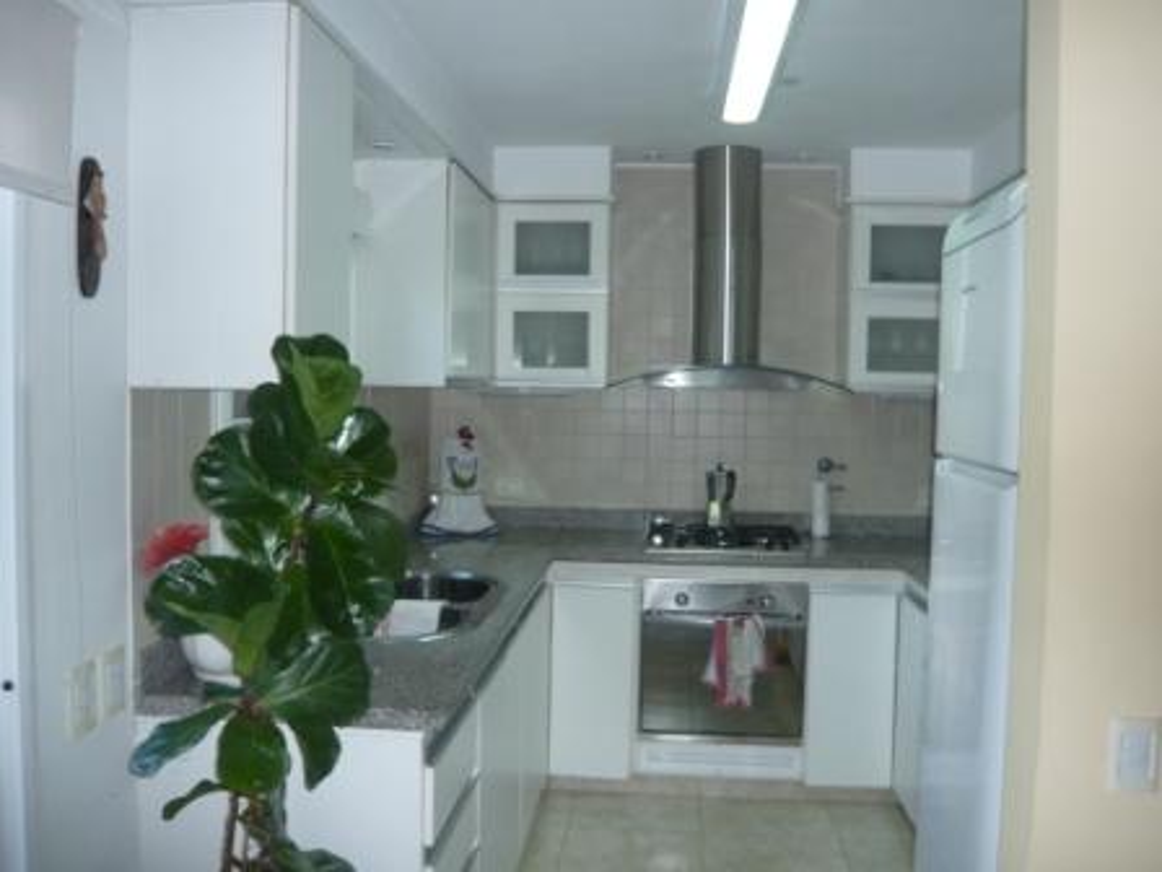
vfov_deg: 48.2
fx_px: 973
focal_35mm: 29
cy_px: 436
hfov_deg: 61.7
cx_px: 581
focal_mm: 4.6
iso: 160
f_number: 2.8
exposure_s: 1/30
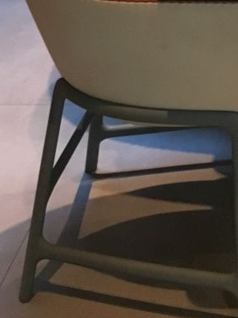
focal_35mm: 100
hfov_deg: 13.8
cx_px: 368
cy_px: -195
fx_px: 917
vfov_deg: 17.2
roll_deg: -0.6
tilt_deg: -14.6
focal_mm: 4.15
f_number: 2.2
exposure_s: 1/17
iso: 250
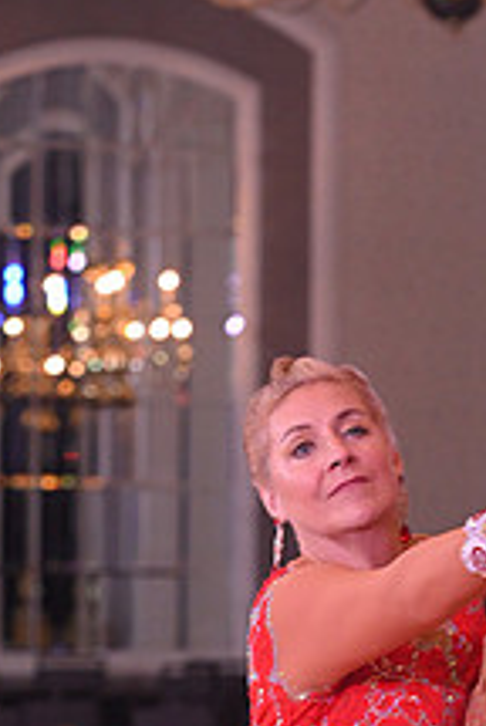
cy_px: 891
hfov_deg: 3.9
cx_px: 413
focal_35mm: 350
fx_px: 7064
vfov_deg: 5.8
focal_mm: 130
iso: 2500
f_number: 6.3
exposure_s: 1/200
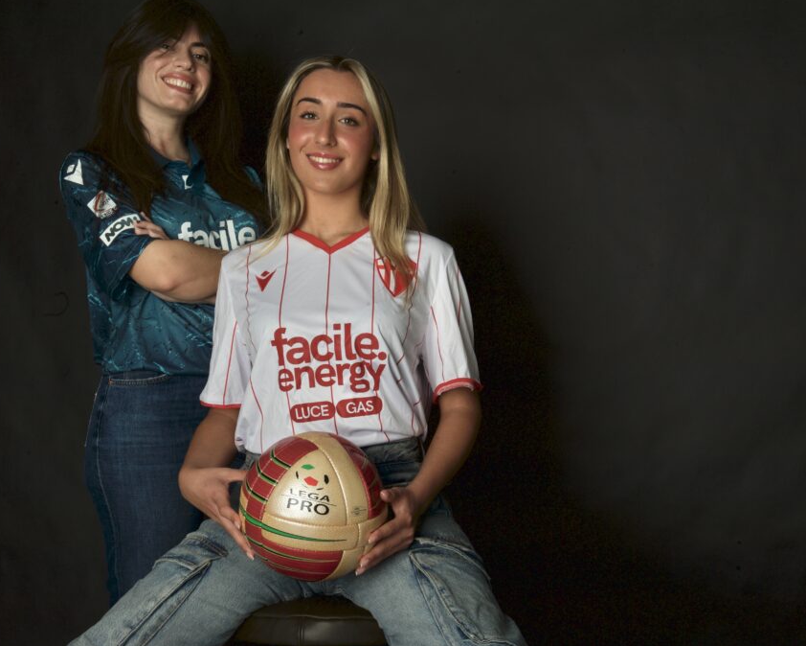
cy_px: 322
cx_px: 430
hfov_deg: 33.0
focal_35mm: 57
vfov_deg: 26.7
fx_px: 1360
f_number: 20
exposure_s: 1/200
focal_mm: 50
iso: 200
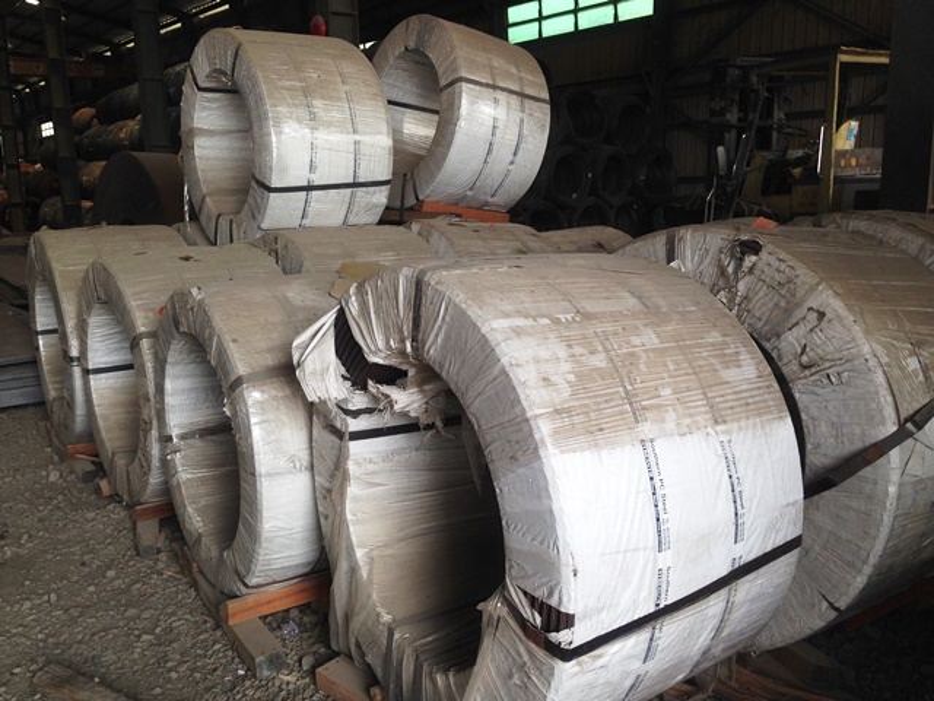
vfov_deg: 42.9
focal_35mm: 33
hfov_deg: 55.4
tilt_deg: -9.4
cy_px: 350
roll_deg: -0.2
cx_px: 467
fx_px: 890
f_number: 2.4
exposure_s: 1/120
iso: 50
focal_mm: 4.12
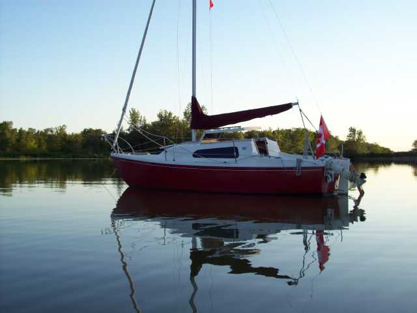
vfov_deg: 32.2
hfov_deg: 42.1
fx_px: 542
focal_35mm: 45
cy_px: 156
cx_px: 208
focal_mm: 7.6
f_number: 3
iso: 80
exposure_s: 1/359
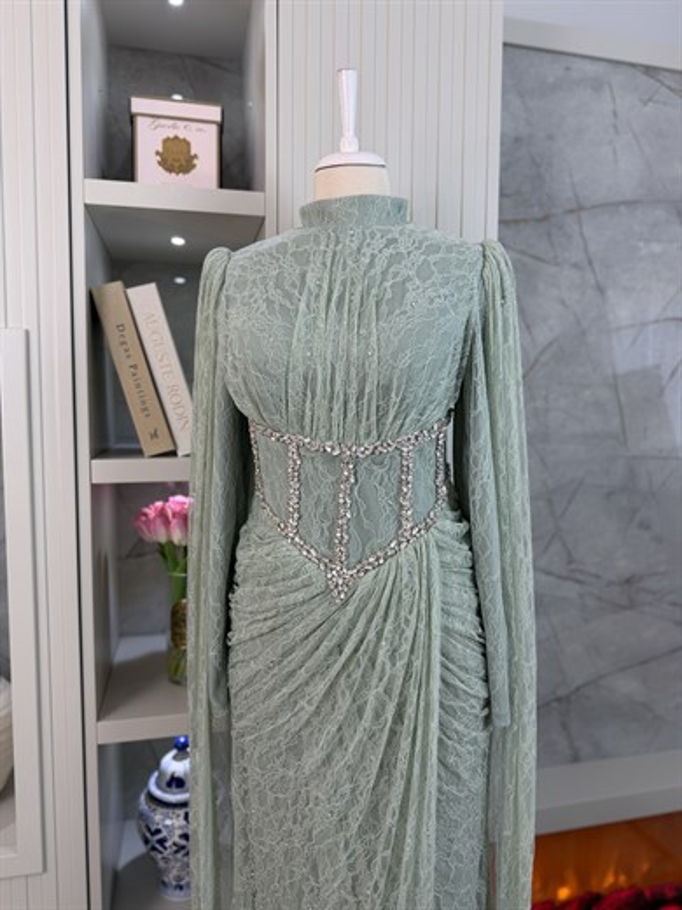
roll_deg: -0.8
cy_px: 455
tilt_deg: -4.4
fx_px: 630
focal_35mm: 24
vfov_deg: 71.6
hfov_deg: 56.8
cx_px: 341
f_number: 1.78
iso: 64
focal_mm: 6.76
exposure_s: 1/100
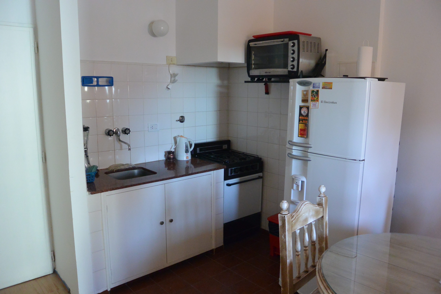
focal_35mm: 27
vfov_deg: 47.9
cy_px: 147
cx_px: 220
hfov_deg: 67.4
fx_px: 331
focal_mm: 10
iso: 900
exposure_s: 1/30
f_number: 3.5
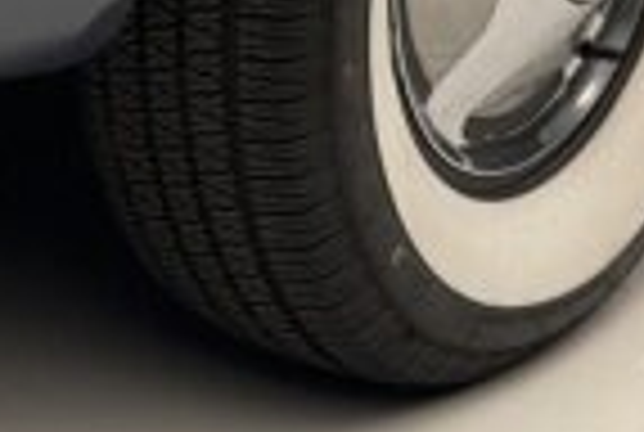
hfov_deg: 8.7
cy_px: -482
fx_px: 3998
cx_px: -630
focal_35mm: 223
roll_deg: +2.1
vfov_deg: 6.0
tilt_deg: -14.5
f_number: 1.78
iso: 160
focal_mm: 6.76
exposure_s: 1/106
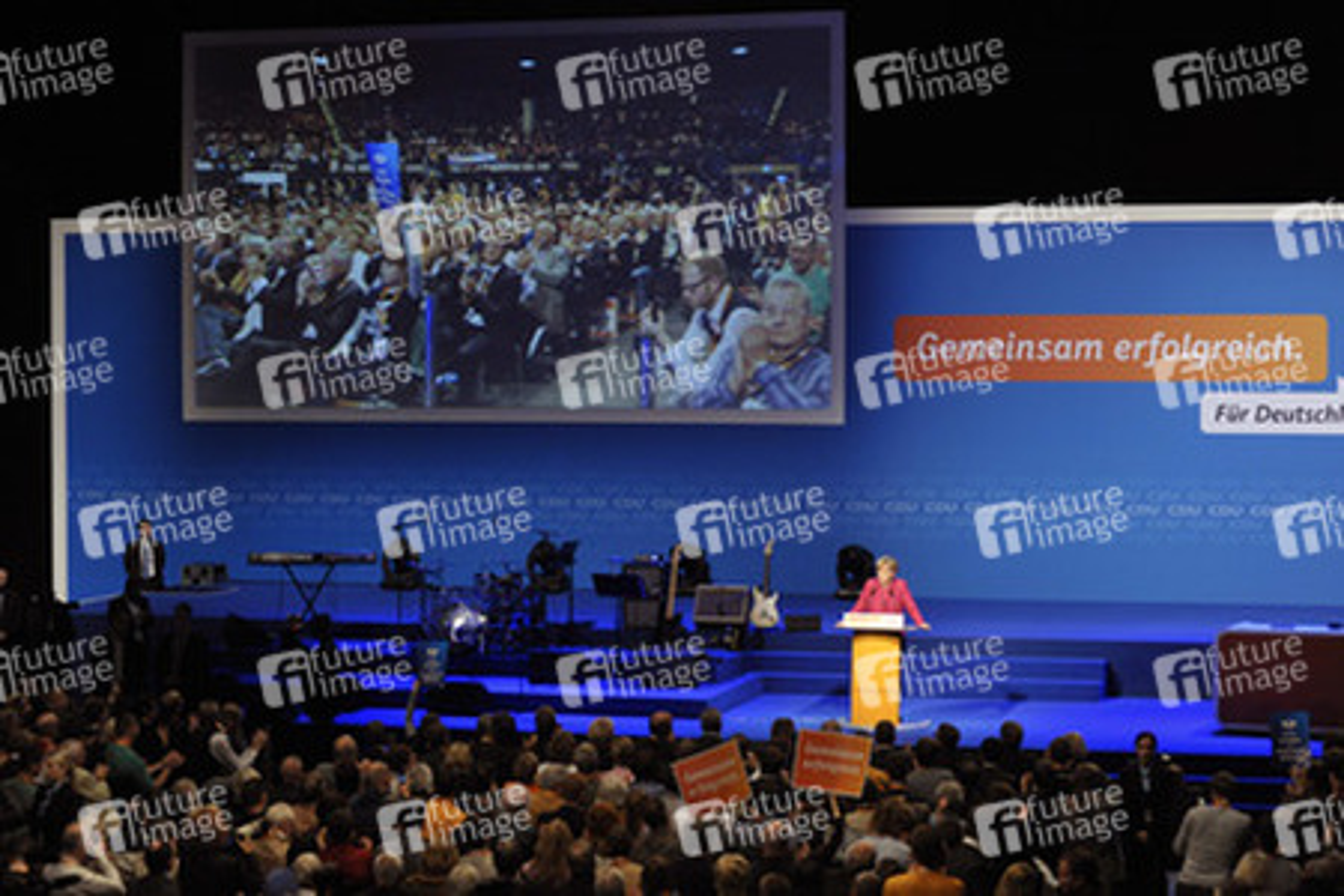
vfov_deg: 17.1
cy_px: 448
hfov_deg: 25.4
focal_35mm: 80
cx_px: 672
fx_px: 2986
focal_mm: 80
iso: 2500
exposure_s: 1/320
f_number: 4
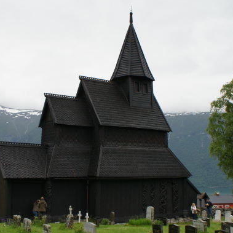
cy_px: 119
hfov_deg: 38.9
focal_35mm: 43
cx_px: 89
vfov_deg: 39.2
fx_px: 327
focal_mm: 20
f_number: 10
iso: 200
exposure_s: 1/100
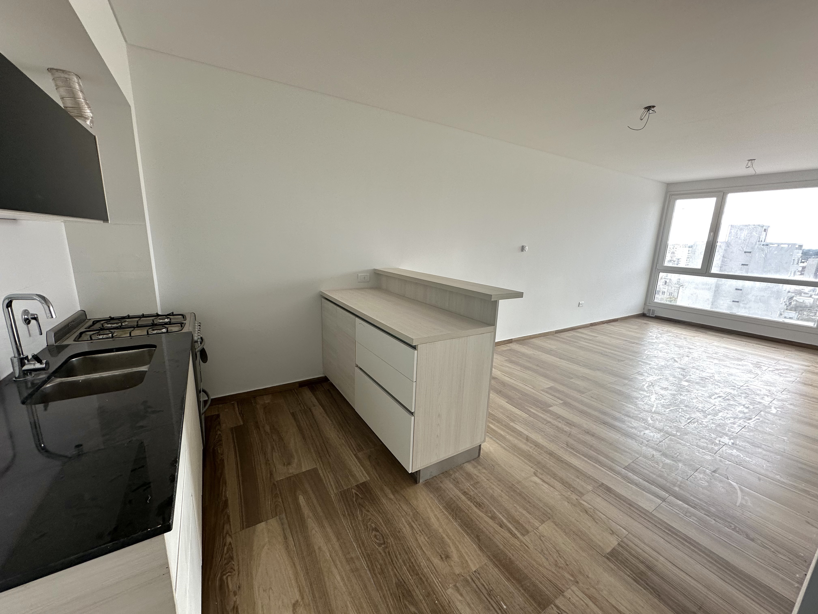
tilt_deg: -12.7
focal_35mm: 14
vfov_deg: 85.7
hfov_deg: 102.1
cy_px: 307
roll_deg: -1.7
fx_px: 331
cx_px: 409
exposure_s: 1/99
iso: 50
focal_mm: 2.22
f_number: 2.2
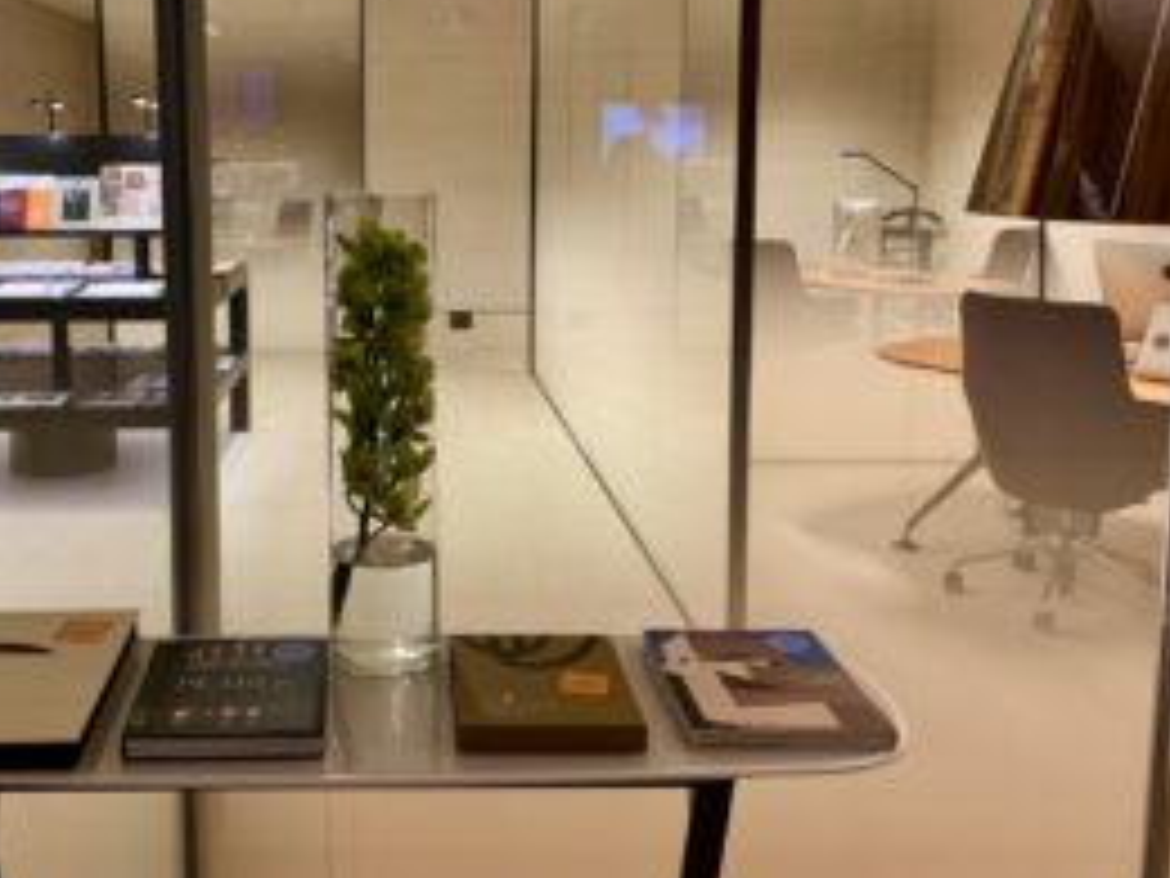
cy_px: 320
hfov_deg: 50.3
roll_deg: -0.6
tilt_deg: -5.1
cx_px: 374
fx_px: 1217
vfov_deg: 39.3
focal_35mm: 36
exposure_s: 1/50
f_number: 1.8
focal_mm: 4.25
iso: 64
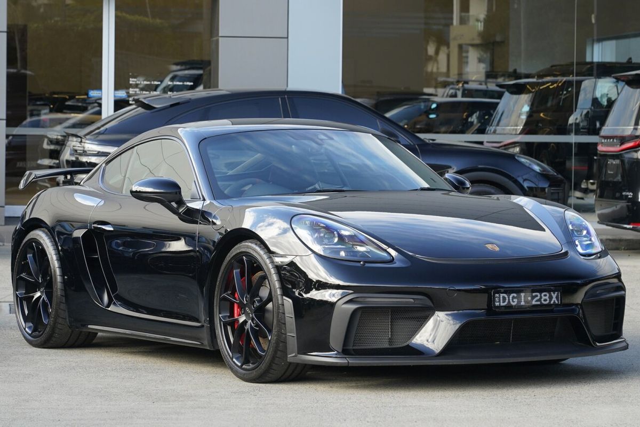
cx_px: 320
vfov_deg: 13.0
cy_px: 214
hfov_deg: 19.5
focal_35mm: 105
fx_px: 1867
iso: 1000
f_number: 7.1
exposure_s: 1/200
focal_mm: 105
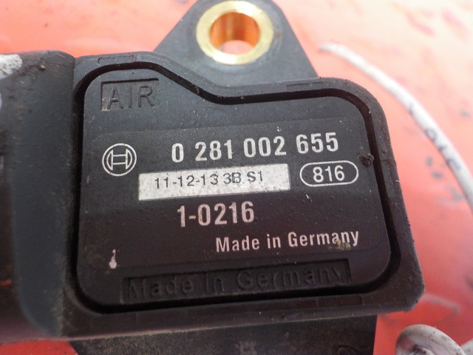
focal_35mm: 30
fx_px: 410
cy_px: 178
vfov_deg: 46.8
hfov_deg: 60.0
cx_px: 236
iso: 400
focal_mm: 4.1
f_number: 3.3
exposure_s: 1/25
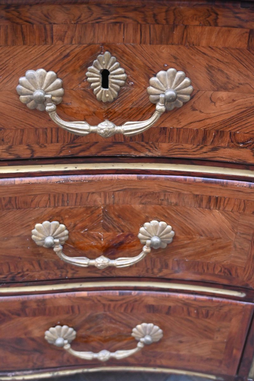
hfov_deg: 28.5
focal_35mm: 47
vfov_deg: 41.7
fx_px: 500
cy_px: 190
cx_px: 127
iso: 3200
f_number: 4
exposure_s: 1/100
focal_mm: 31.5
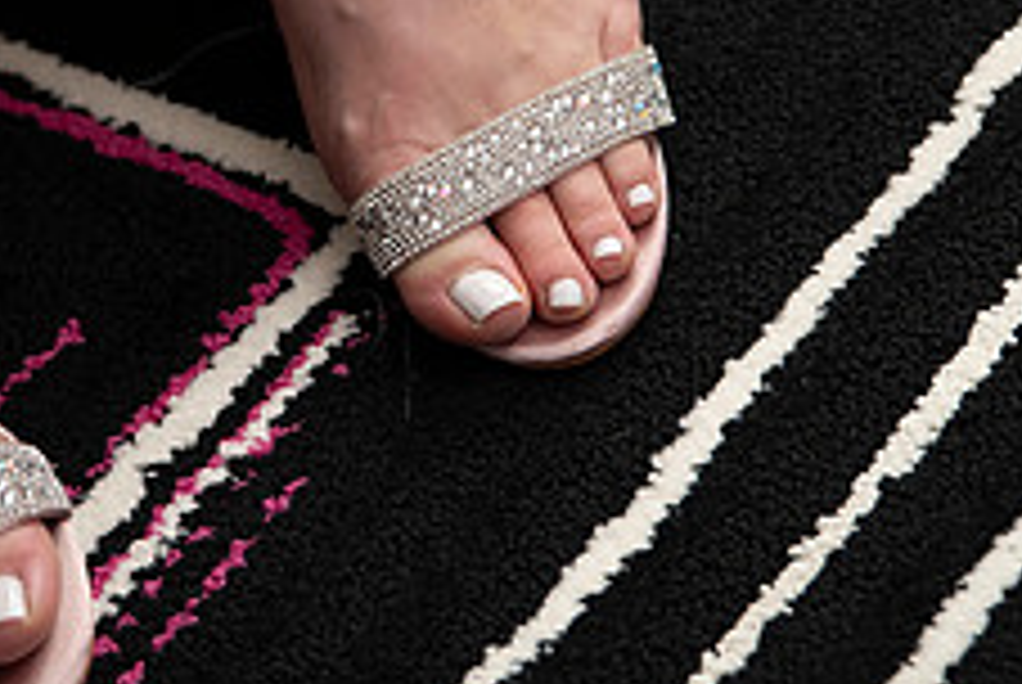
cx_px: 77
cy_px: -4
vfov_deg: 8.9
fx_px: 4349
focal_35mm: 153
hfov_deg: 13.3
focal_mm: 60
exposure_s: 1/1600
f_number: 2.8
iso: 1600
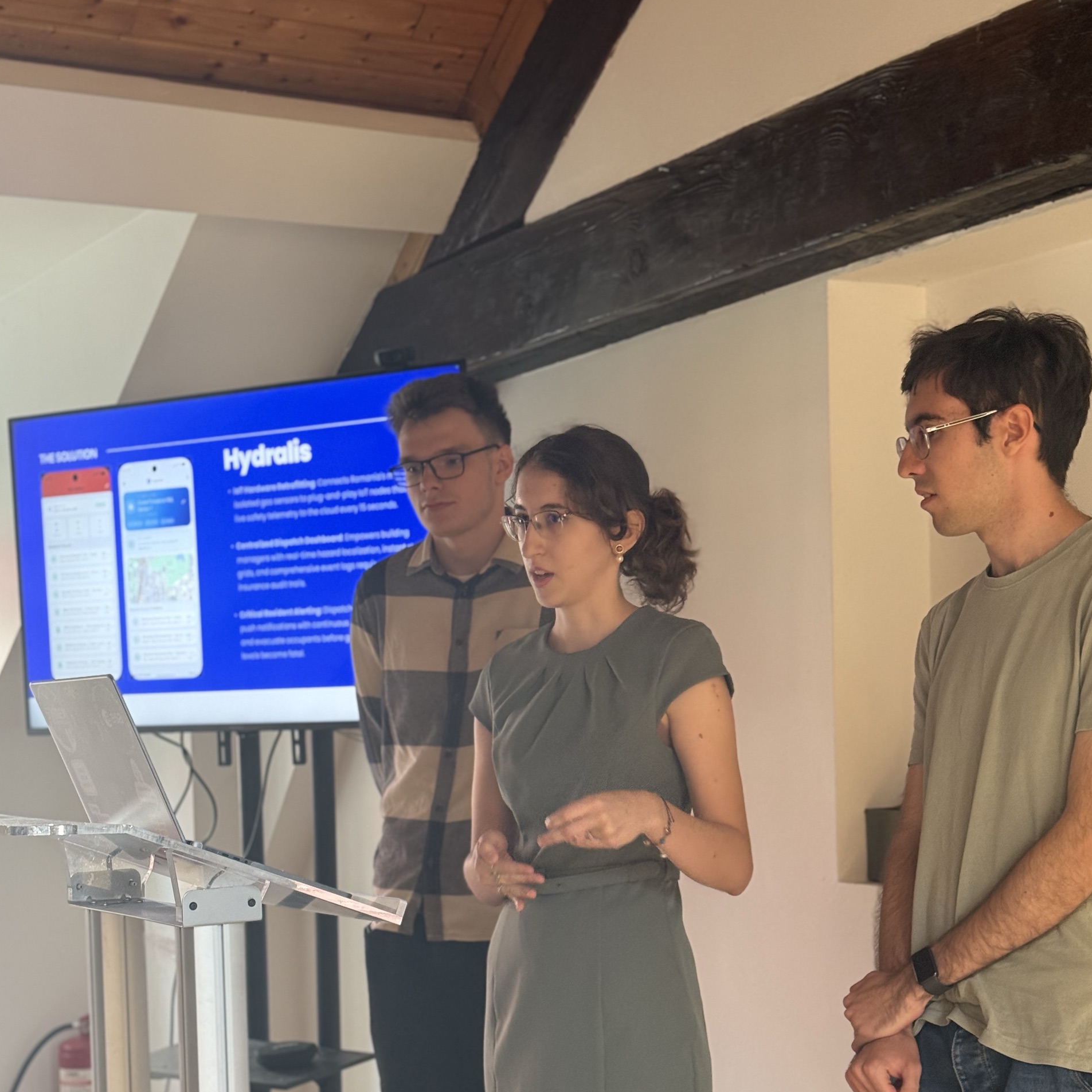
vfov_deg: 29.8
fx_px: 2034
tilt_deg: -0.9
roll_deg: +1.5
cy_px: 729
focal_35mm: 57
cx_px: 546
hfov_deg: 30.0
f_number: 1.78
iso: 200
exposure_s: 1/60
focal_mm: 6.76
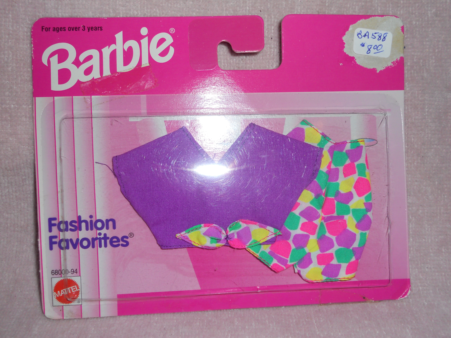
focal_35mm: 32
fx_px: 417
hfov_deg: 56.8
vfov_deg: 44.2
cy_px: 169
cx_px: 226
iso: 80
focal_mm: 5.8
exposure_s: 1/25
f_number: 8.8
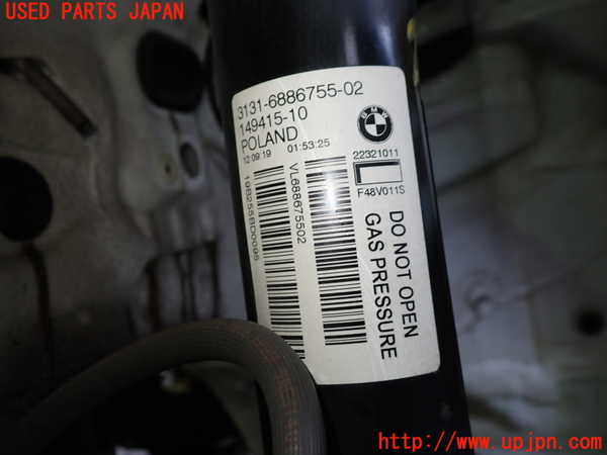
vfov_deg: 46.8
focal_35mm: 30
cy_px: 228
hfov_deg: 60.0
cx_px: 304
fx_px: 526
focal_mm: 5.4
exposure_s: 1/60
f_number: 2.3
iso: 200
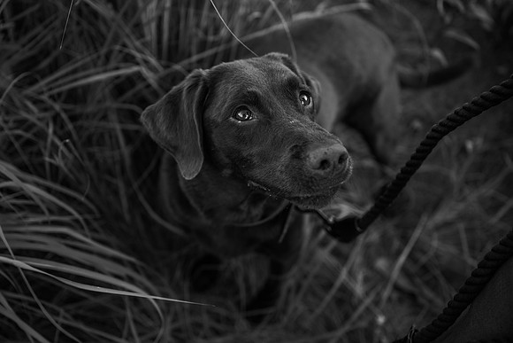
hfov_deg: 51.9
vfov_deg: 36.0
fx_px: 527
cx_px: 256
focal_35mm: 37
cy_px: 172
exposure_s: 1/400
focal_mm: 37
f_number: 3.2
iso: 250
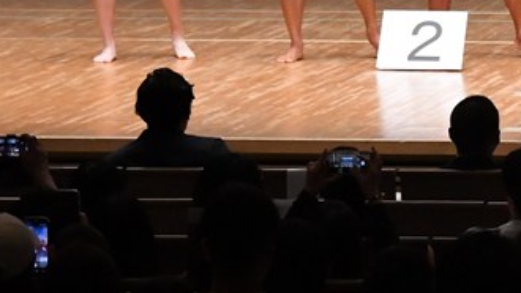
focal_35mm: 339
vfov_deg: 3.6
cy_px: -96
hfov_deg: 6.3
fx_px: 4686
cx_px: 550
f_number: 5.6
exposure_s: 1/400
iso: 8000
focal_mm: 92
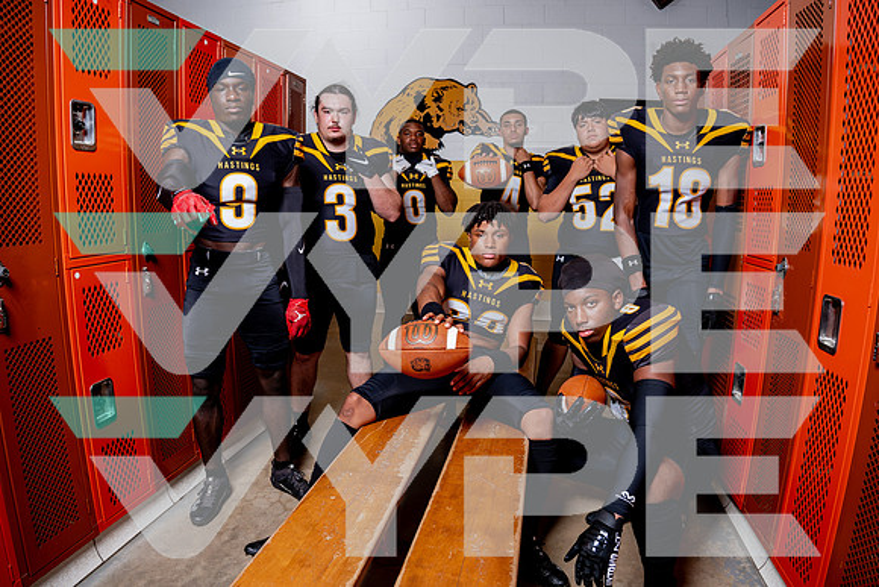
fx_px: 540
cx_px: 440
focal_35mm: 22
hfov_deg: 78.3
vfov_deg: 57.0
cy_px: 294
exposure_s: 1/250
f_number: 4
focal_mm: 20
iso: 100
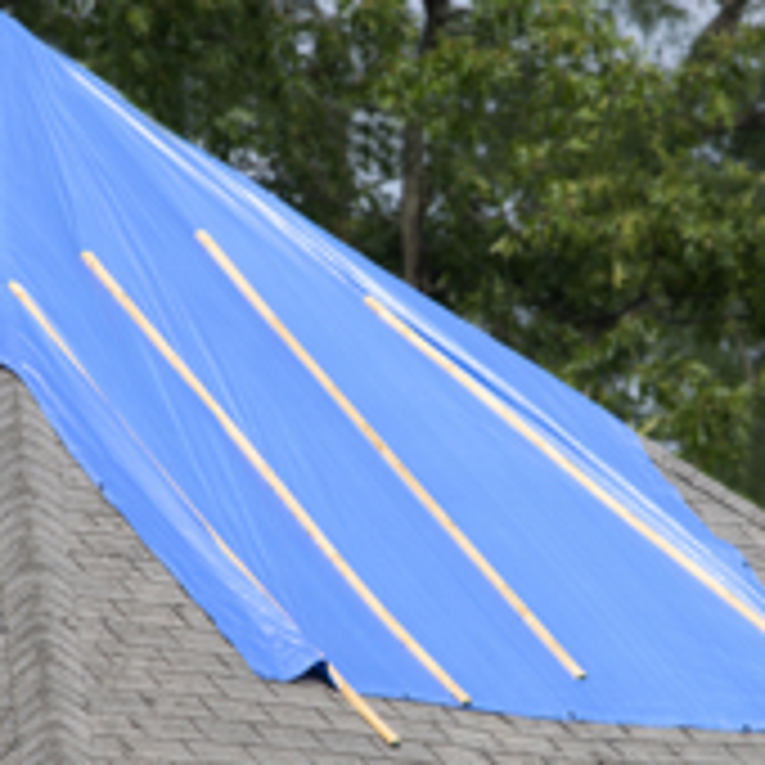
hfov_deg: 2.9
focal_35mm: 612
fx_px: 15302
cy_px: 470
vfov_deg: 2.9
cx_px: 320
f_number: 7.1
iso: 200
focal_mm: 180
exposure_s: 1/800
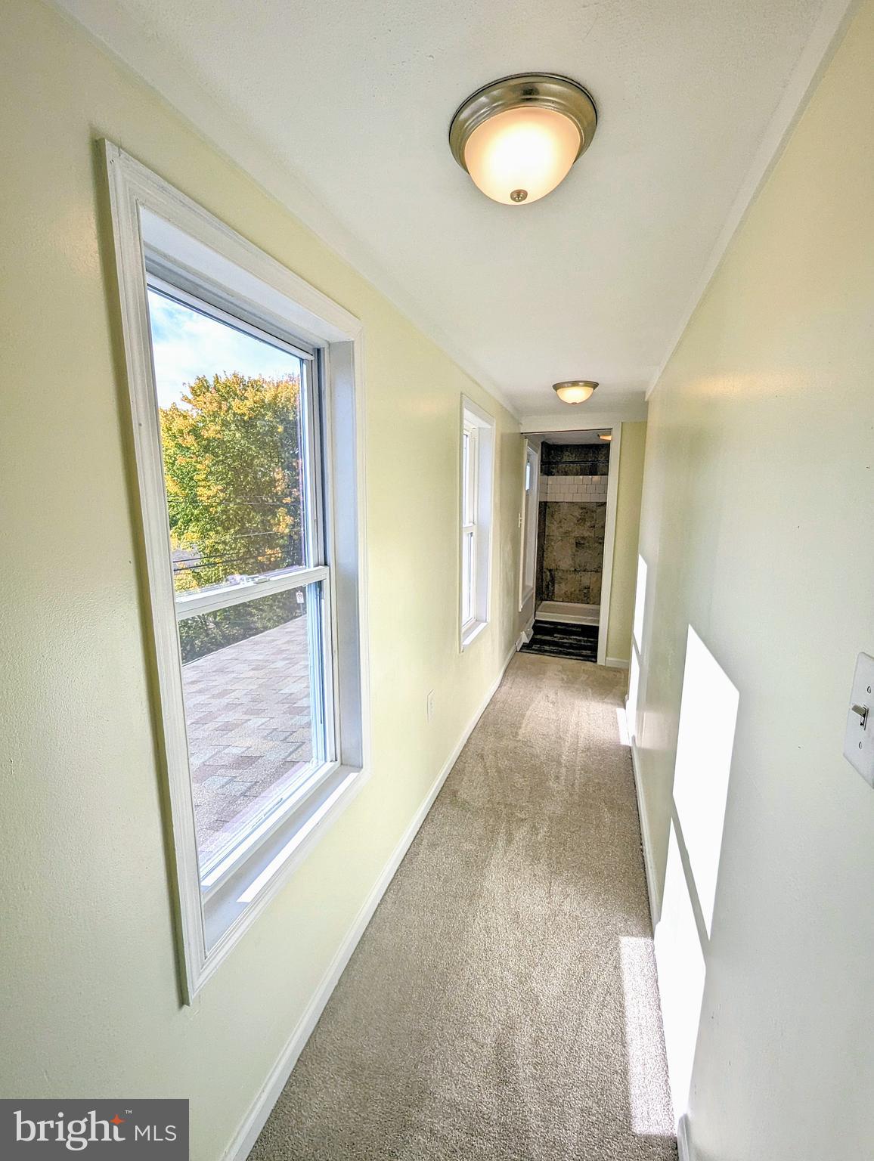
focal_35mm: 13
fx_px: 437
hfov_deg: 90.0
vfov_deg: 106.1
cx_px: 437
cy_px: 580
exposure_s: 1/1603
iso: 117
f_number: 2.2
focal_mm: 1.95
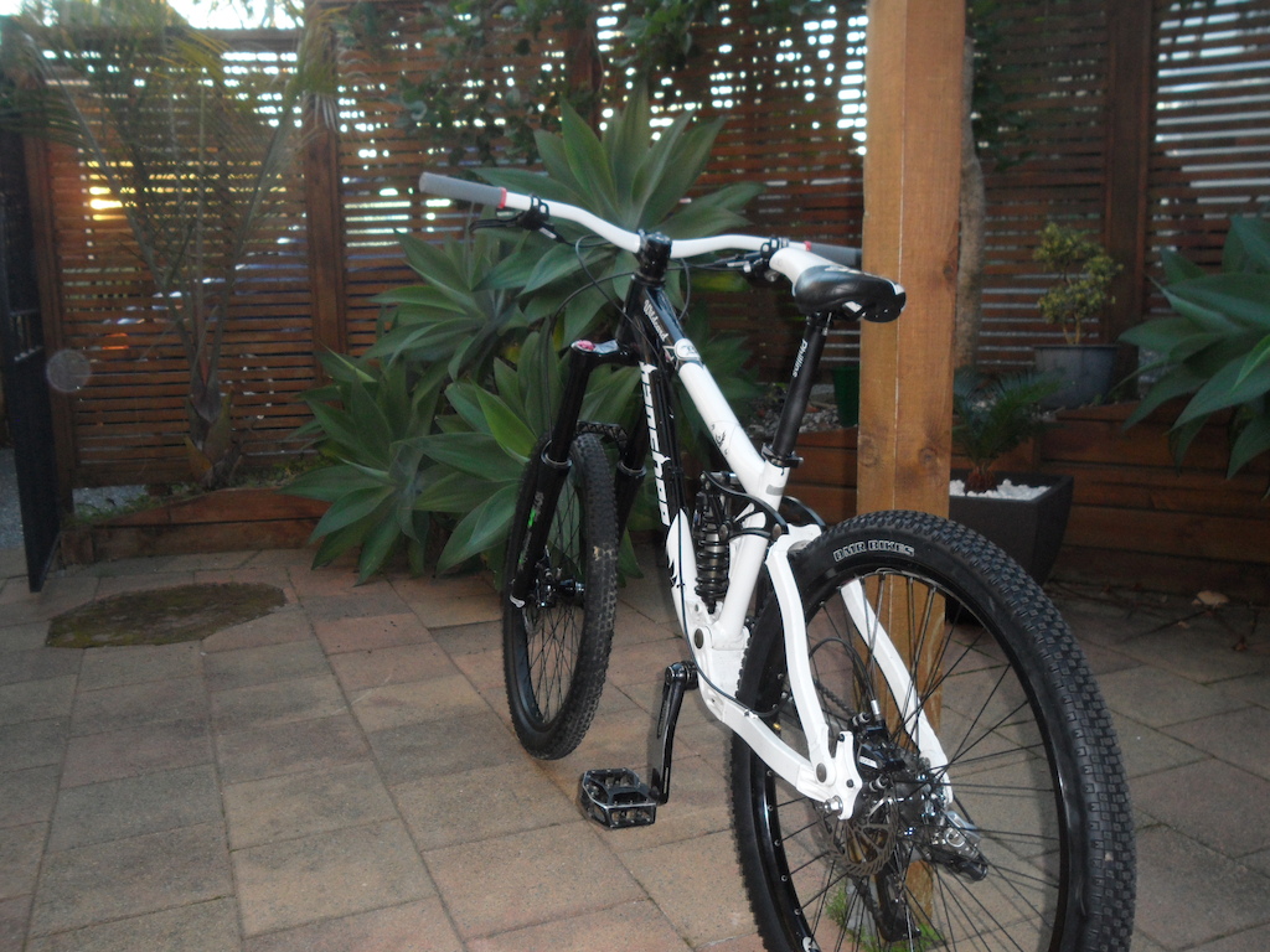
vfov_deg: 44.2
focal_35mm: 32
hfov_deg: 56.8
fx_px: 1174
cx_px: 635
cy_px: 476
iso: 240
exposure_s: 1/45
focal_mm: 5.7
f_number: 3.7
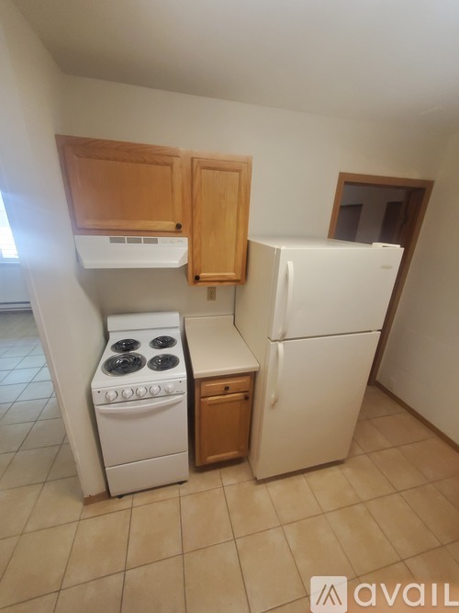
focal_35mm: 13
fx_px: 230
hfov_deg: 89.9
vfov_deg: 106.2
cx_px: 230
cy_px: 306
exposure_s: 1/59
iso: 320
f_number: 2.2
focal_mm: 1.8
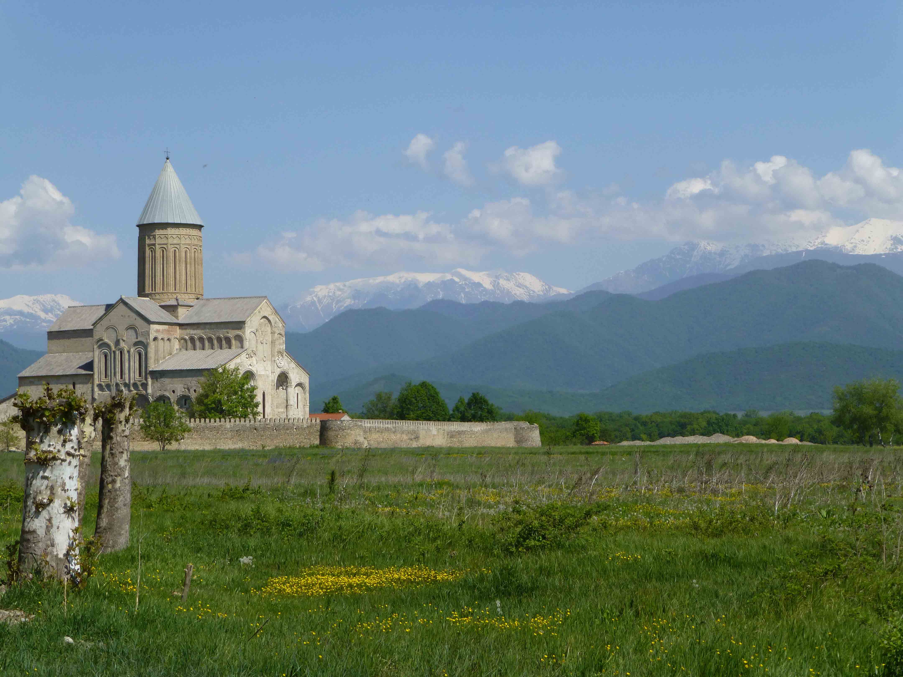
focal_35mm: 79
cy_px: 338
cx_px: 452
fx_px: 2061
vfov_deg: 18.7
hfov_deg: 24.7
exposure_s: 1/800
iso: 100
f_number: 5.1
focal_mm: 14.2
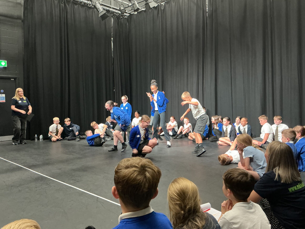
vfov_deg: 48.2
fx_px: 256
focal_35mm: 29
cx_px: 152
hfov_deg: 61.7
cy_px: 114
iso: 250
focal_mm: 3
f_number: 1.8
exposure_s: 1/50
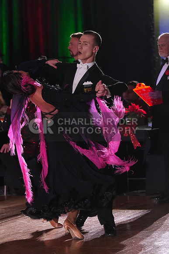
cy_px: 127
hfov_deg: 6.9
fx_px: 1407
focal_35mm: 200
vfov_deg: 10.3
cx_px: 84
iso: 4000
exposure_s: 1/200
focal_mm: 200
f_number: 5
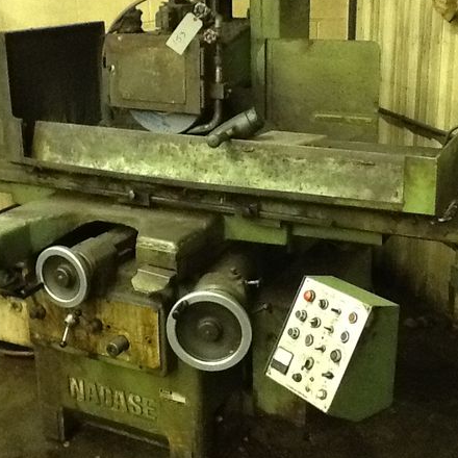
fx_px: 793
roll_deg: +1.5
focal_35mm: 53
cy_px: 181
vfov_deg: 32.1
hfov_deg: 32.2
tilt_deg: -18.0
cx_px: 225
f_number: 2.4
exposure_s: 1/15
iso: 320
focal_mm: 2.03
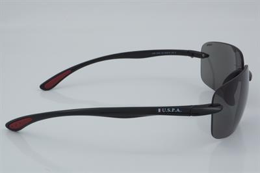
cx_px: 130
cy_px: 86
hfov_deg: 27.0
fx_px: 541
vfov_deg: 18.2
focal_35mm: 75
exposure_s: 1/4
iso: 100
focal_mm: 50
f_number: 32
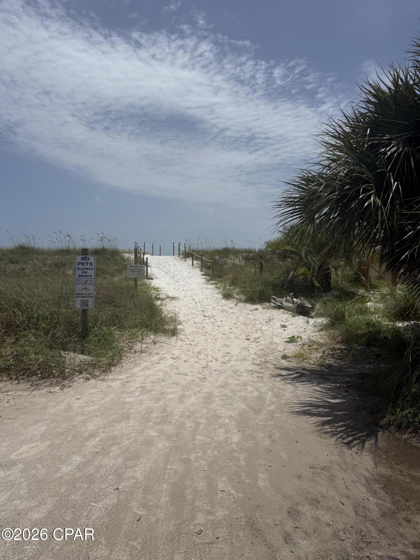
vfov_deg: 71.6
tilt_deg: -3.9
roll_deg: +0.3
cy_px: 280
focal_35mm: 24
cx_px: 210
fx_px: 388
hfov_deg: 56.8
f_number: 1.78
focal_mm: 6.76
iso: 80
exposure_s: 1/14286
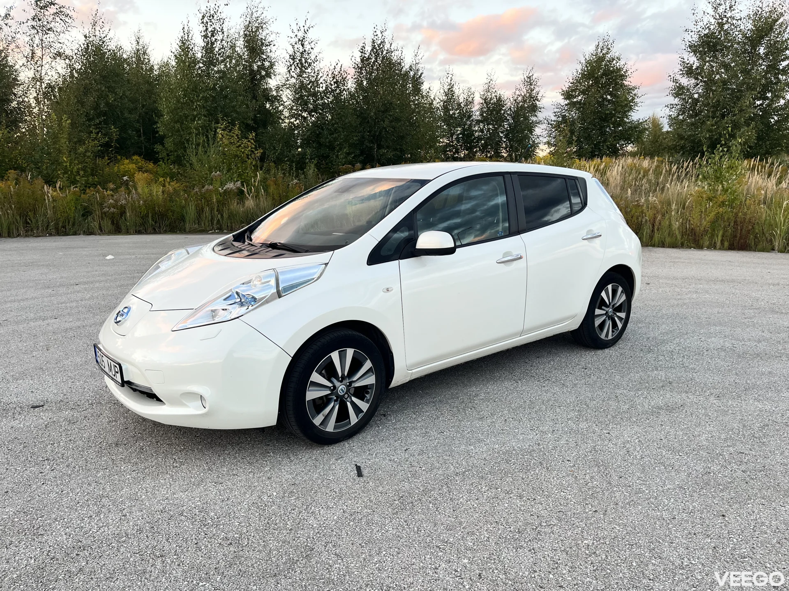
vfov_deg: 53.1
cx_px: 394
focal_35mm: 26
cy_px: 296
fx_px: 593
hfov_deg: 67.3
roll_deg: -0.1
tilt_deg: -13.0
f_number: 1.6
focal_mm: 5.1
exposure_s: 1/121
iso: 64
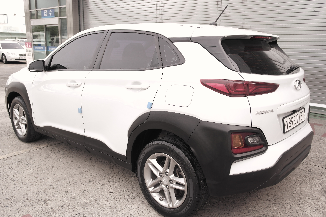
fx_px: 272
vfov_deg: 43.6
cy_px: 108
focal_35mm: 30
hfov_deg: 61.9
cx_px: 163
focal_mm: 20
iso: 100
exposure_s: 1/160
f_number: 5.6
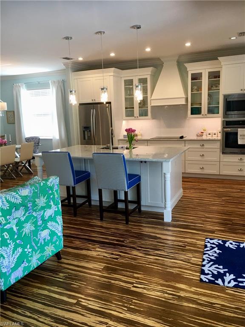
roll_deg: +3.6
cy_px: 164
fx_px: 274
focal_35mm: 29
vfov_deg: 61.7
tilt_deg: -10.1
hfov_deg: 48.2
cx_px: 122
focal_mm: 4.15
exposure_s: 1/30
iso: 32
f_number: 2.2
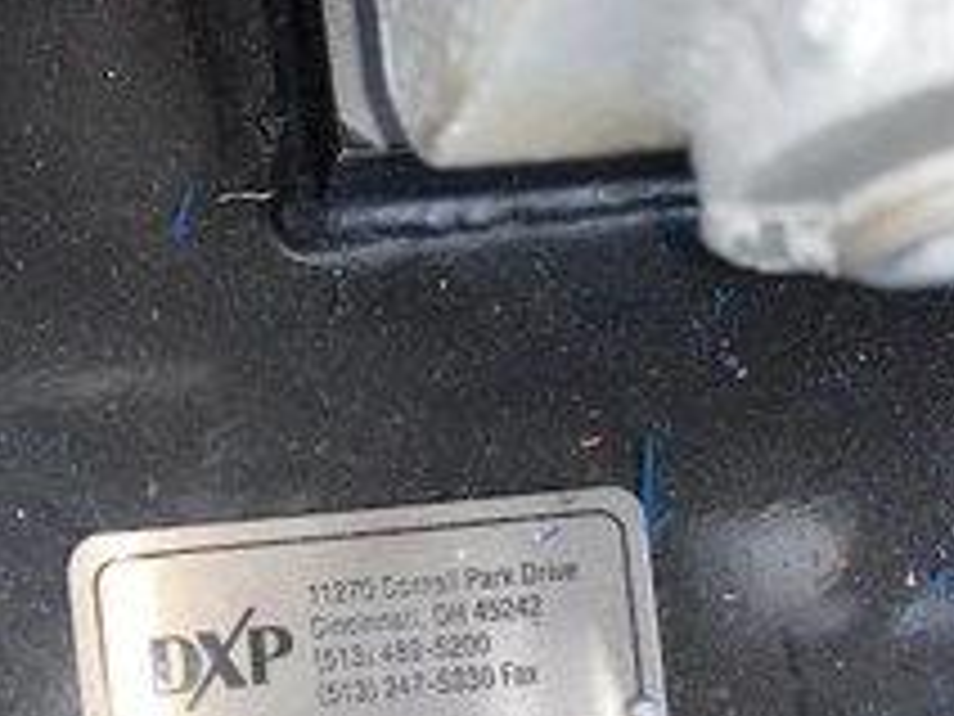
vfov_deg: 28.3
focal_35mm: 49
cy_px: 671
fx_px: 1350
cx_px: 243
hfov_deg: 38.0
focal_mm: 4.25
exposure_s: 1/62
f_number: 1.8
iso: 25
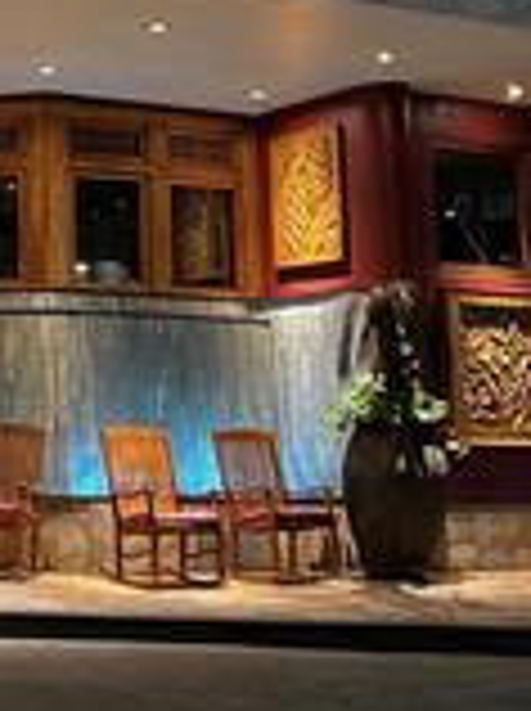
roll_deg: -1.7
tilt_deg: +10.3
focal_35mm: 79
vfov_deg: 24.3
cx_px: -135
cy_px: 117
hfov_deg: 17.6
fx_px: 1620
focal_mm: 5.7
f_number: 1.5
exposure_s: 1/40
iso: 500
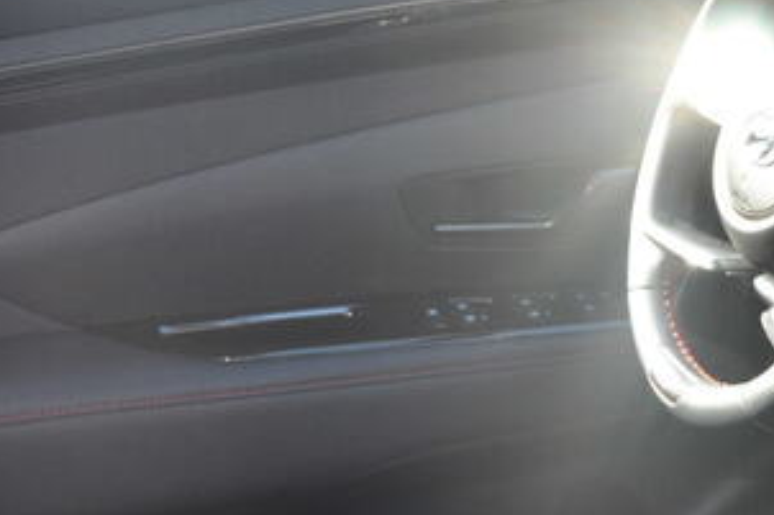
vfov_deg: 10.8
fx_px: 2729
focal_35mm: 127
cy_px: 338
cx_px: 800
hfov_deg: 15.8
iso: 400
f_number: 4.2
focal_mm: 32
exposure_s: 1/160
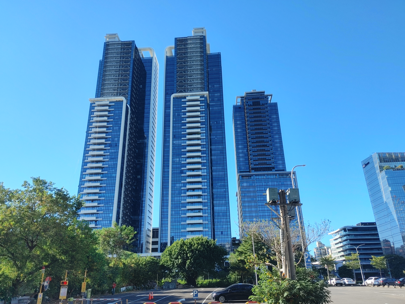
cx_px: 202
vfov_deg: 53.1
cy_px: 152
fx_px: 304
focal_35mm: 26
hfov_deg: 67.3
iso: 50
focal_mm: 4.81
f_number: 1.8
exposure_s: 1/752
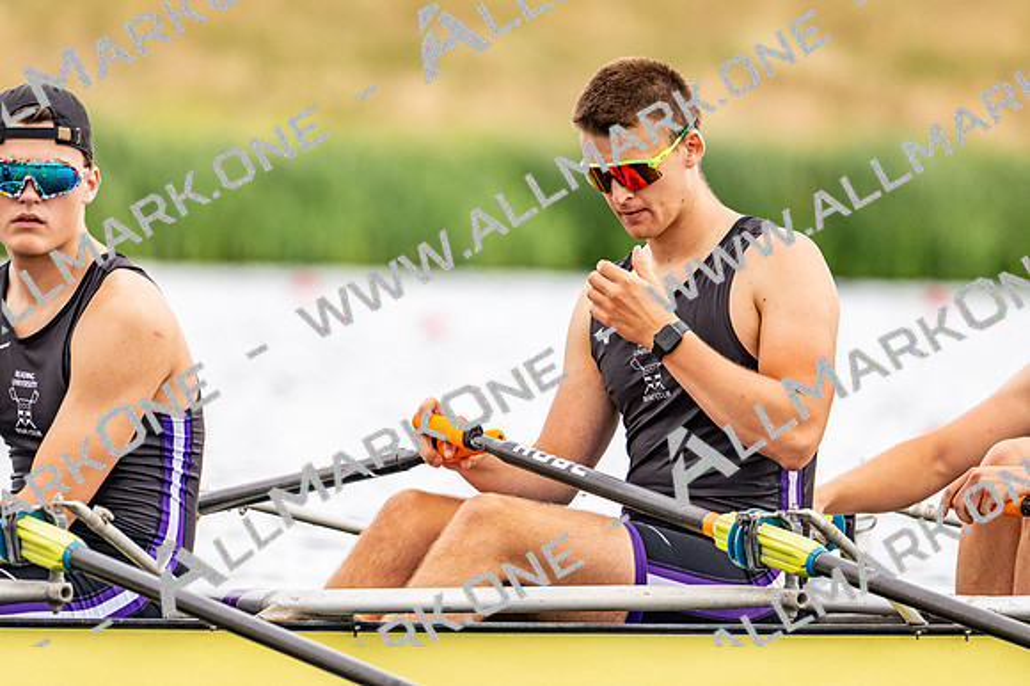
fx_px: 17156
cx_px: 515
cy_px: 343
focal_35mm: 600
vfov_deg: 2.3
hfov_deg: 3.4
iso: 640
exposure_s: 1/2500
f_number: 4.5
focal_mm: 400
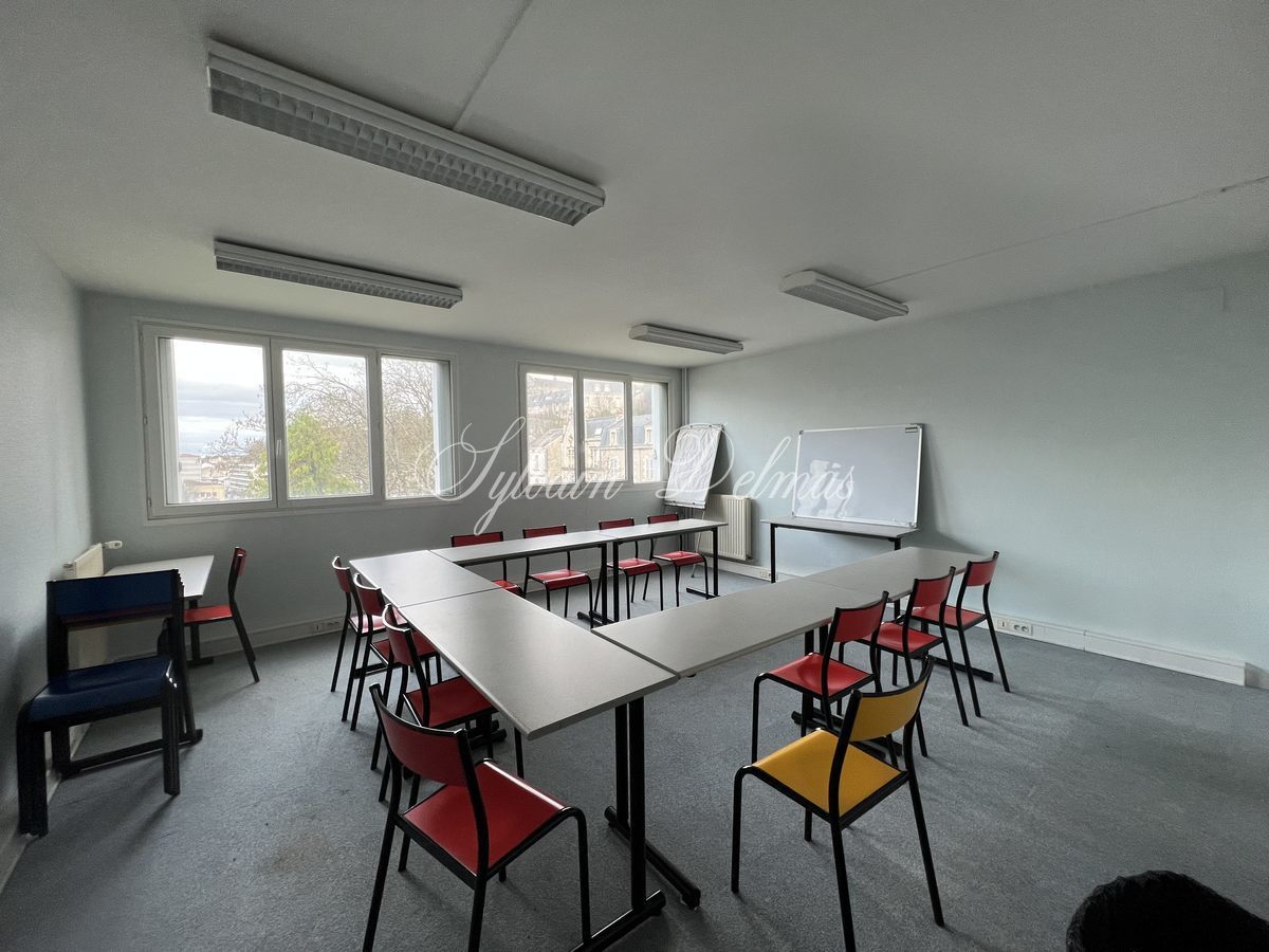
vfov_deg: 89.9
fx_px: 477
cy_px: 476
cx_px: 634
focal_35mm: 13
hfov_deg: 106.2
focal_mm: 1.57
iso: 80
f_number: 1.8
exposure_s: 1/99
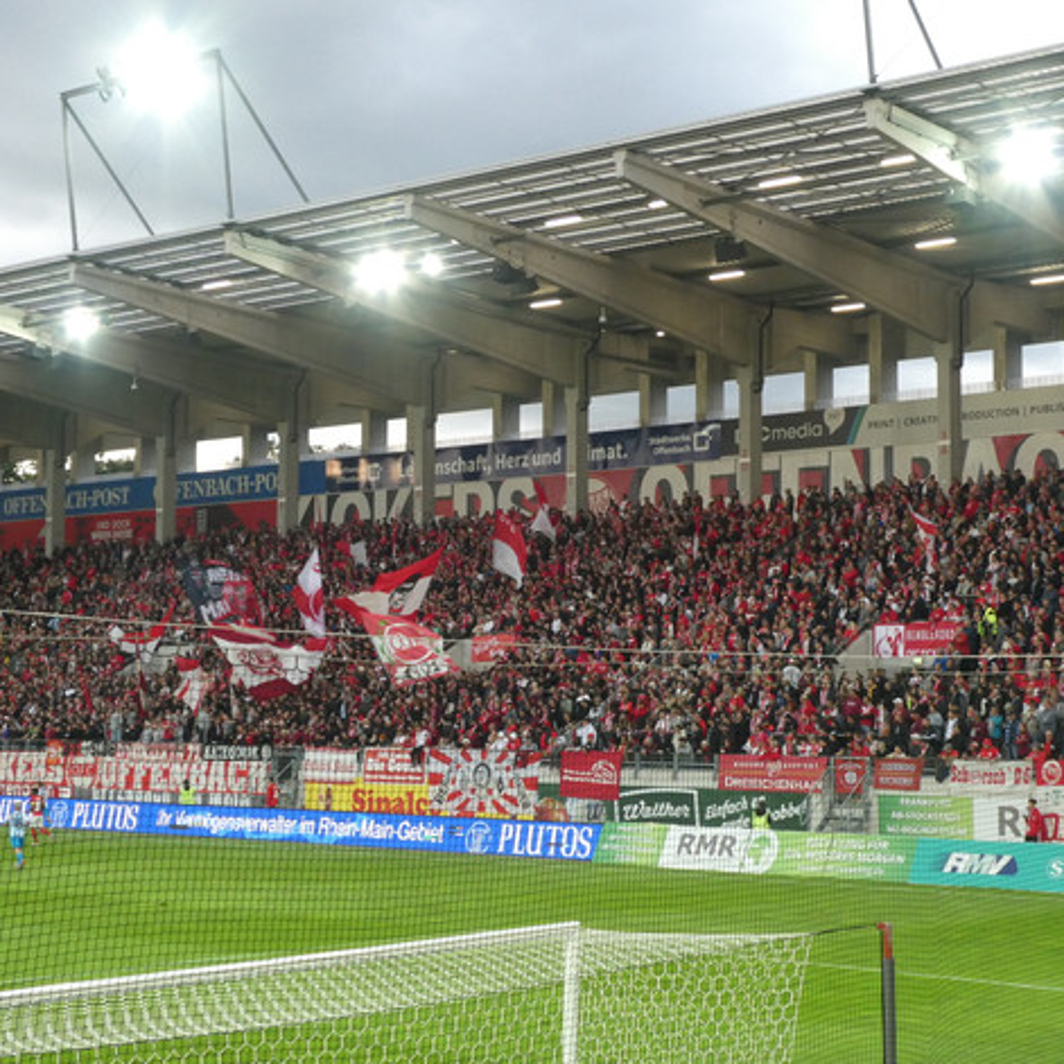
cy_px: 540
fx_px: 2087
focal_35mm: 60
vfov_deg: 28.6
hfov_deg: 28.6
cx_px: 578
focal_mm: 9
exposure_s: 1/80
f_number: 4.1
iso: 320
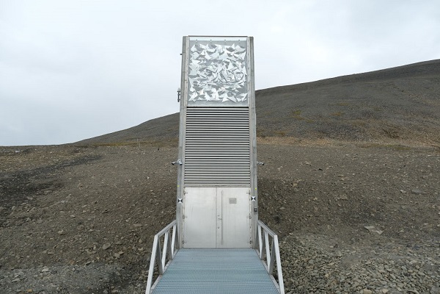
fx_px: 293
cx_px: 220
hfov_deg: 73.7
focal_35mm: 24
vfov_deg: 53.1
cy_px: 147
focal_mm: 16
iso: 800
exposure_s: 1/160
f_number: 4
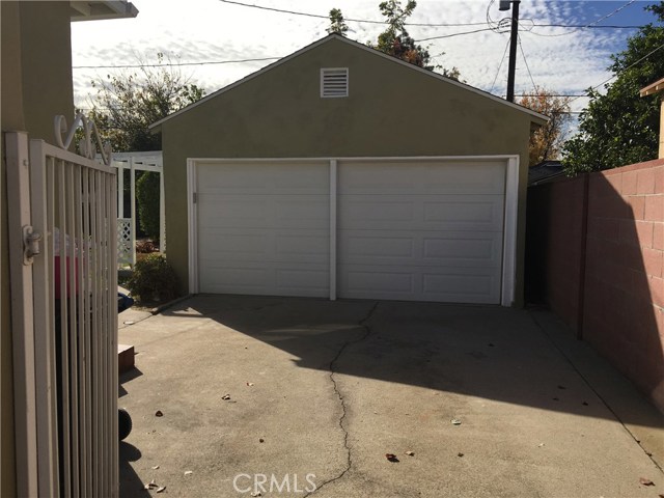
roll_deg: +1.0
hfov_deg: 61.7
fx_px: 556
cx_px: 332
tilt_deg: -4.0
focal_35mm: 29
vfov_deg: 48.2
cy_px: 249
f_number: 2.2
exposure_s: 1/2198
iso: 25
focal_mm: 4.15
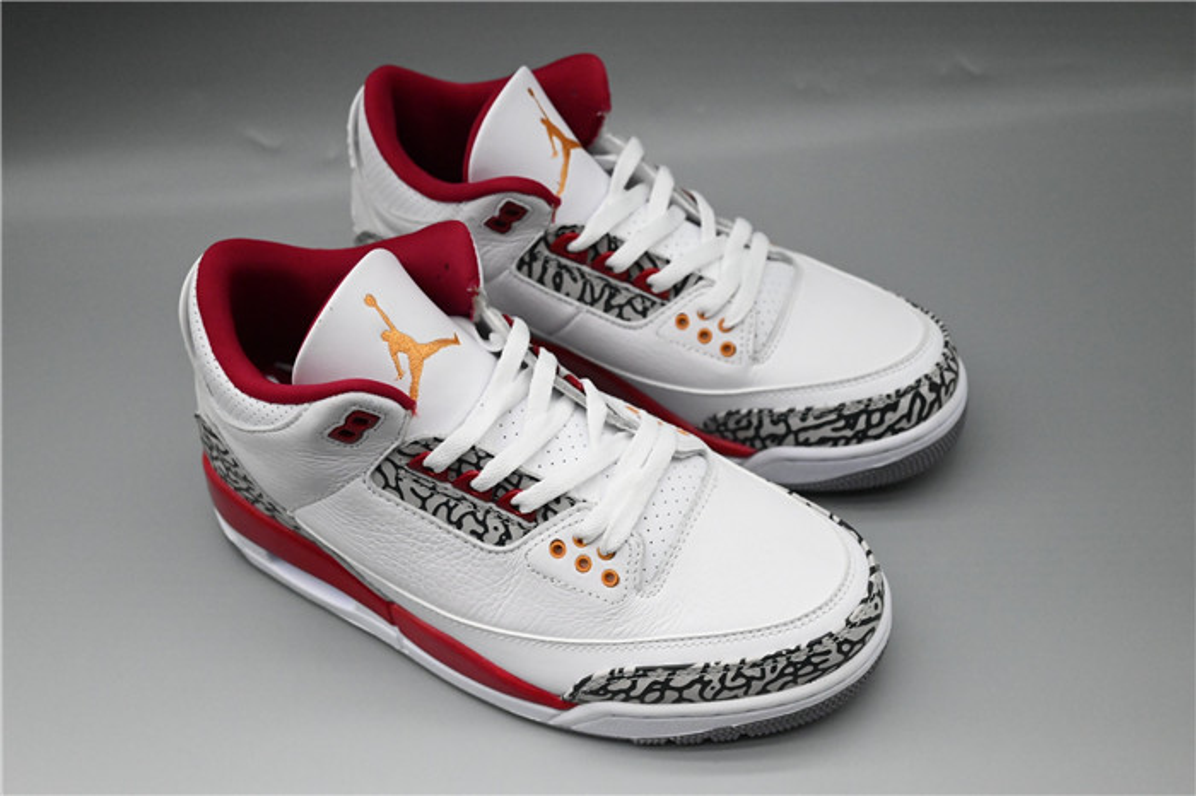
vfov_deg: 35.0
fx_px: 1262
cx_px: 598
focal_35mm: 38
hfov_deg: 50.7
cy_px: 398
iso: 8000
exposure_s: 1/8000
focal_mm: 38
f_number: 5.3
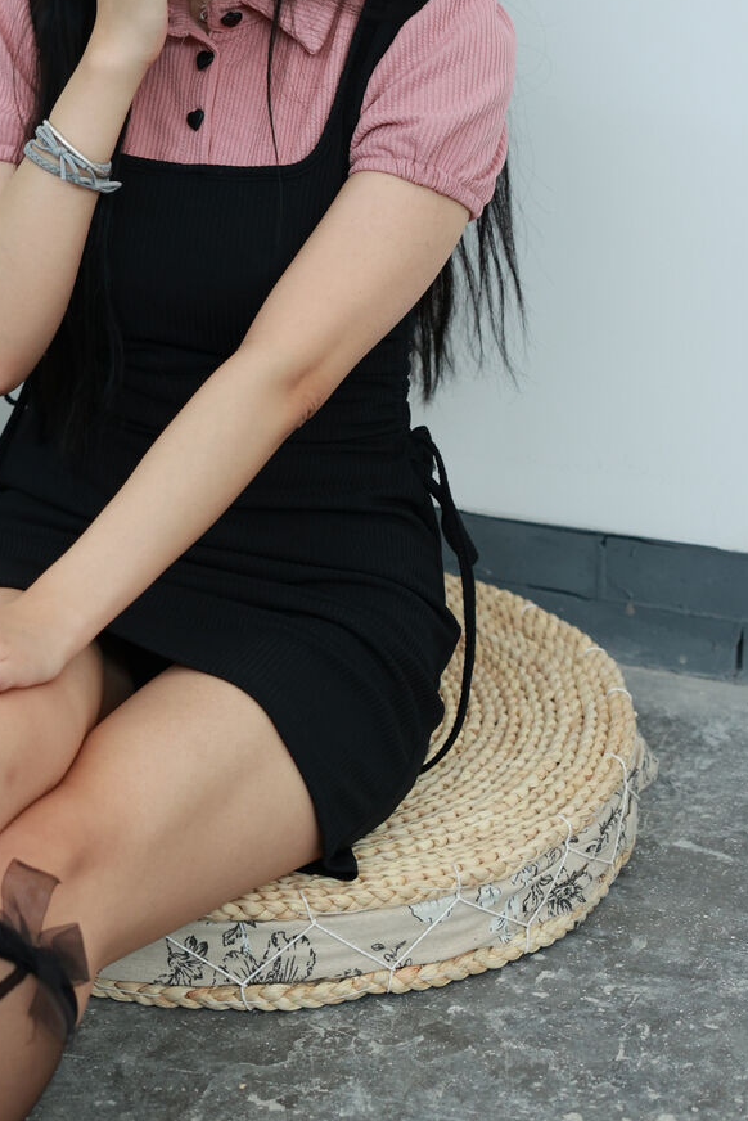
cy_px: 572
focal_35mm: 130
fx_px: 4048
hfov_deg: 10.5
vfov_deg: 15.8
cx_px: 12
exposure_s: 1/200
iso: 800
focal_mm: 63
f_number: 2.8
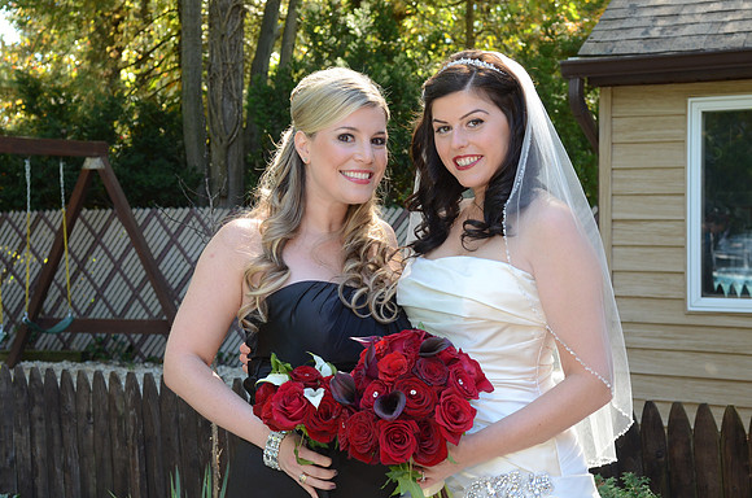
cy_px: 249
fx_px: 1251
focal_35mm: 60
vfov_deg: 22.5
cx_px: 376
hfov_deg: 33.5
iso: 500
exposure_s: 1/100
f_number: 6.3
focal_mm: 40
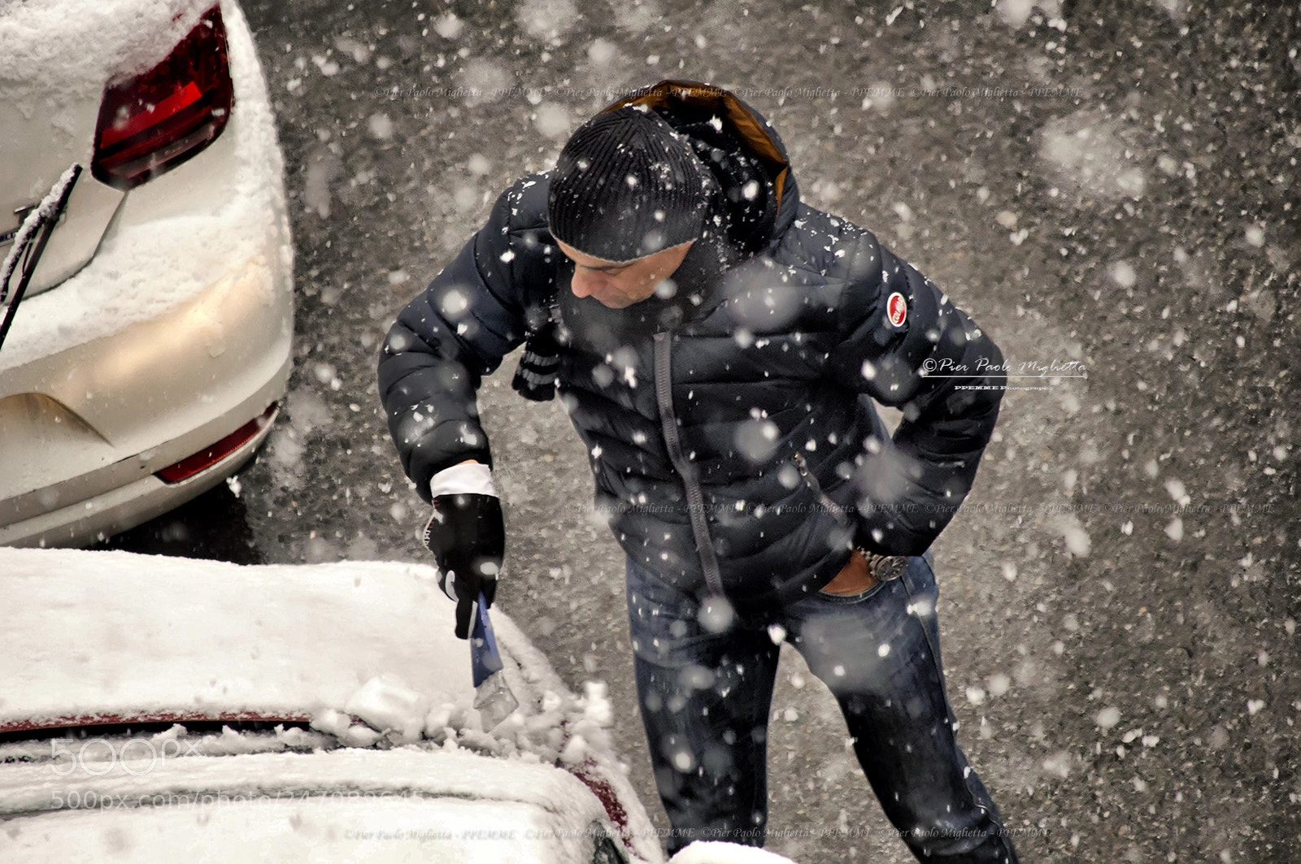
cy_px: 432
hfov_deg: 4.6
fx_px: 16244
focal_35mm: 450
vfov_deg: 3.0
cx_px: 650
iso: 1600
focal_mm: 300
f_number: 5.6
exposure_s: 1/250
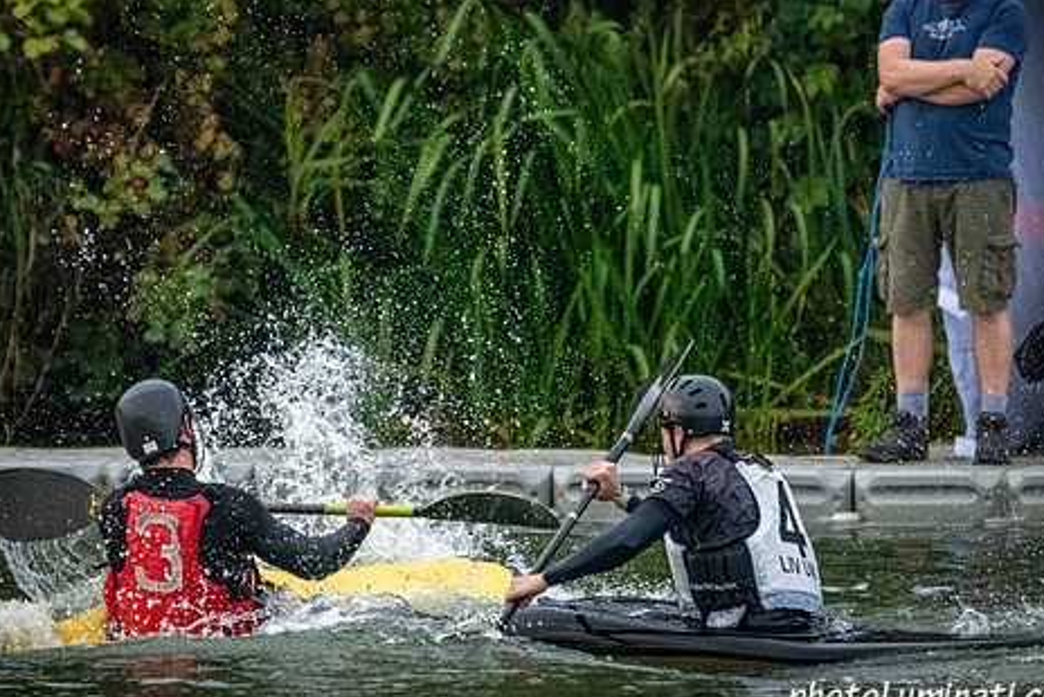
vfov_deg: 1.9
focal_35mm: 739
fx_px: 21444
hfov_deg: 2.8
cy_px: 497
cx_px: 318
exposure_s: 1/2000
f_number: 5.6
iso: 5000
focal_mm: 400
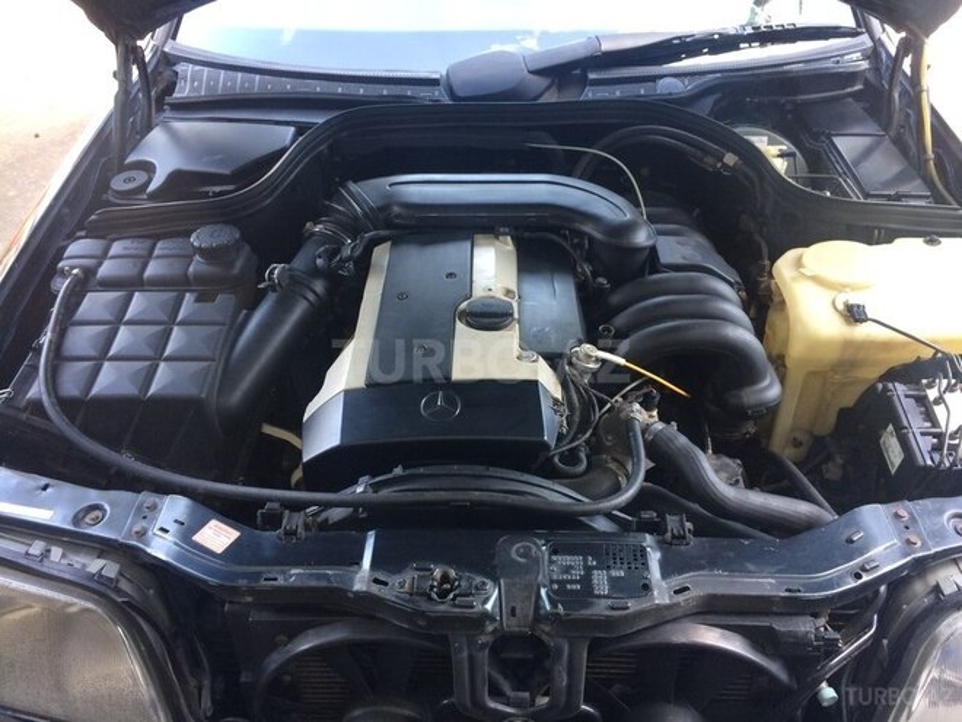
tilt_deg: -46.7
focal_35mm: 29
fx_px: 806
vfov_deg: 48.2
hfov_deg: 61.7
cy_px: 361
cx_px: 481
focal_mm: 4.15
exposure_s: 1/33
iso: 50
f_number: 2.2
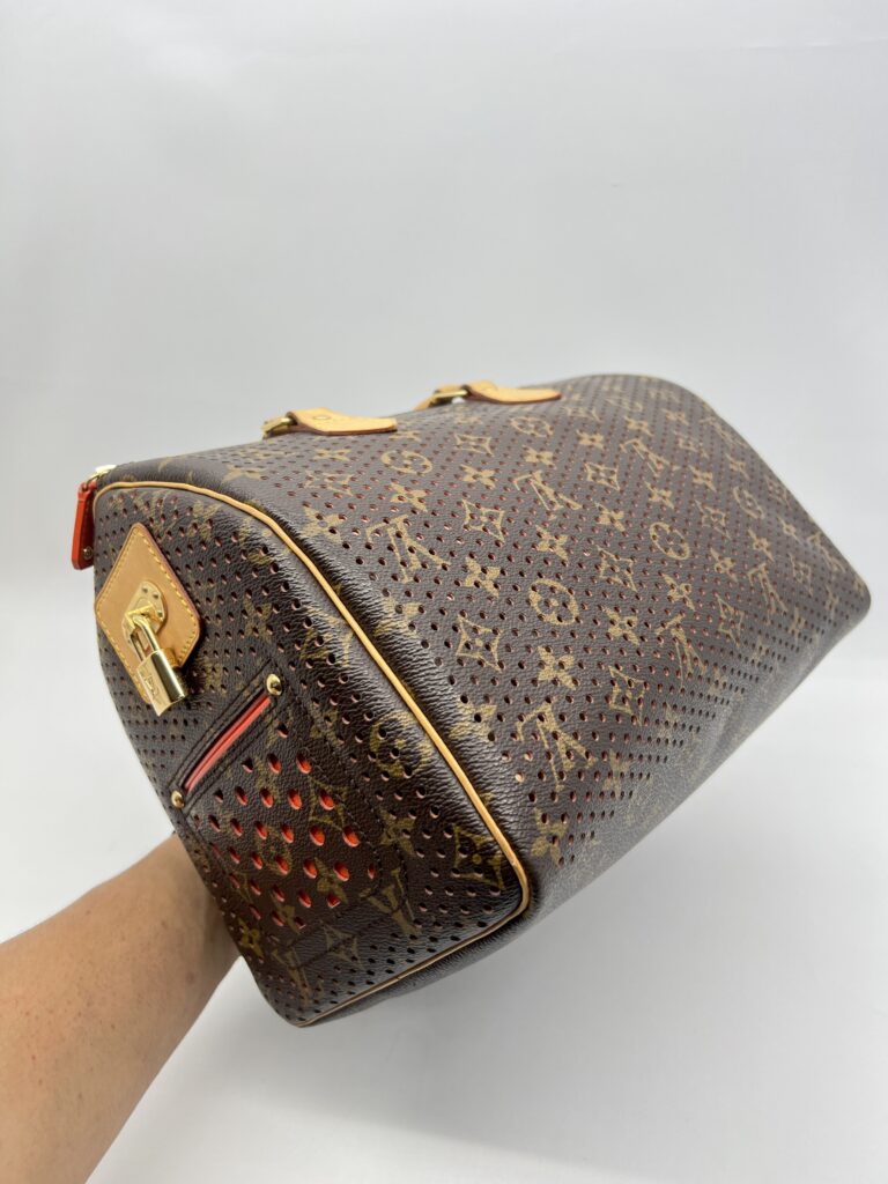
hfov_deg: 53.1
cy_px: 592
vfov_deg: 67.3
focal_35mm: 26
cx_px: 444
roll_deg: +2.8
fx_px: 889
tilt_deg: -26.5
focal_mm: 5.7
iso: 40
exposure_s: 1/100
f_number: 1.5
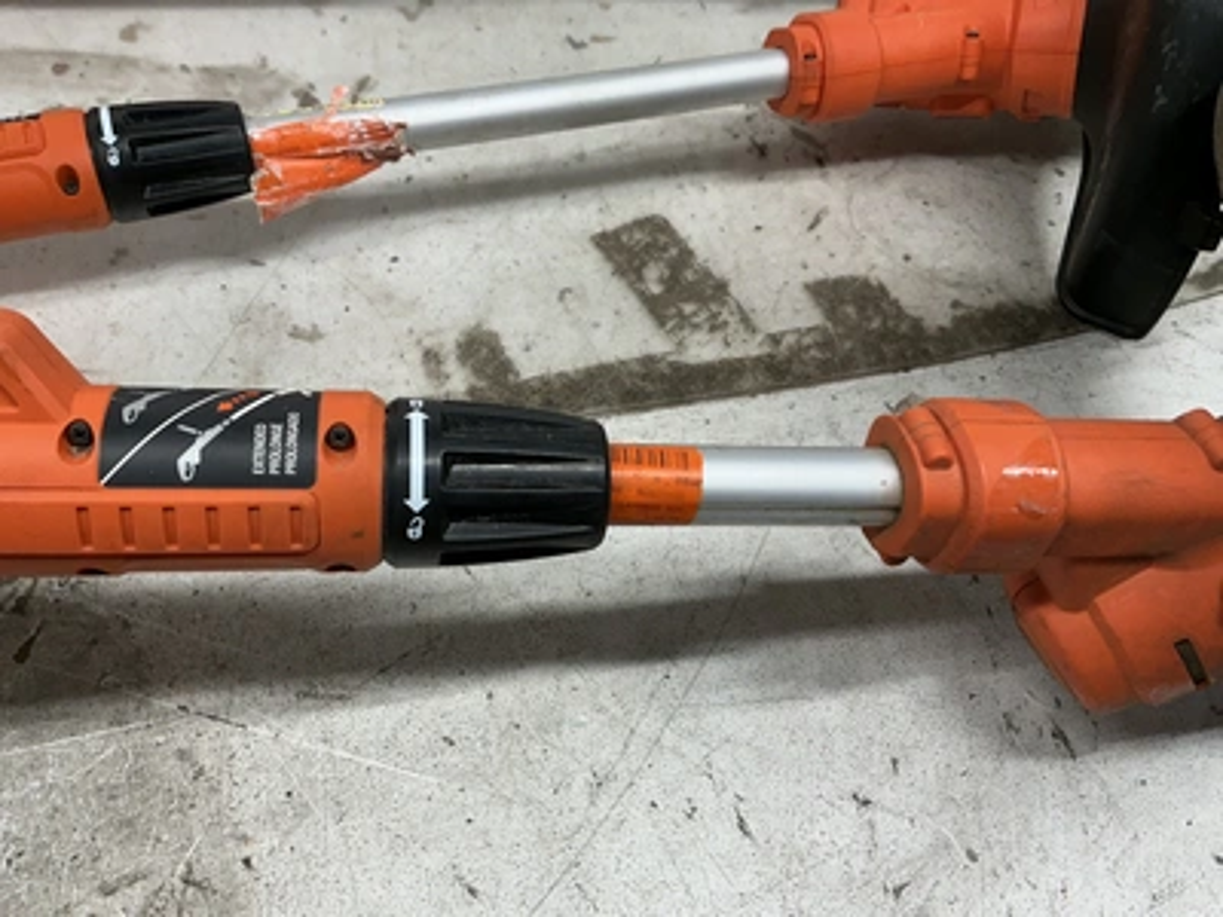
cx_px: 612
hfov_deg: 63.4
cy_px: 458
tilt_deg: -54.9
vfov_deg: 49.7
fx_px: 989
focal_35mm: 28
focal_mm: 3
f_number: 1.8
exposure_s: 1/120
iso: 50
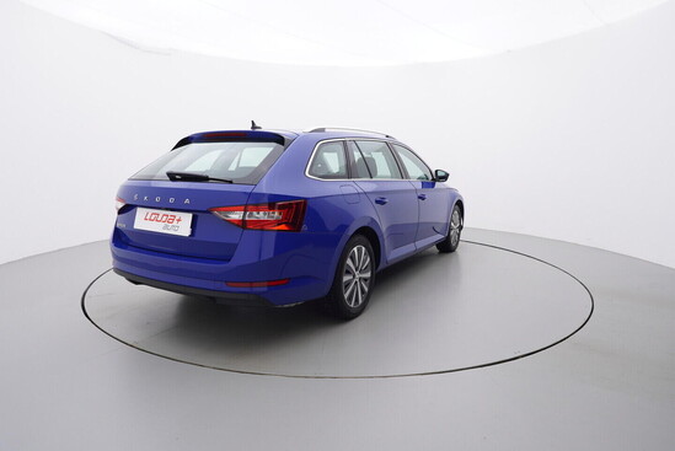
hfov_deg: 77.3
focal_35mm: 22
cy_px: 226
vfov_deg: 56.2
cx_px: 338
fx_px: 422
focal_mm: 15
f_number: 5
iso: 200
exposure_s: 1/80
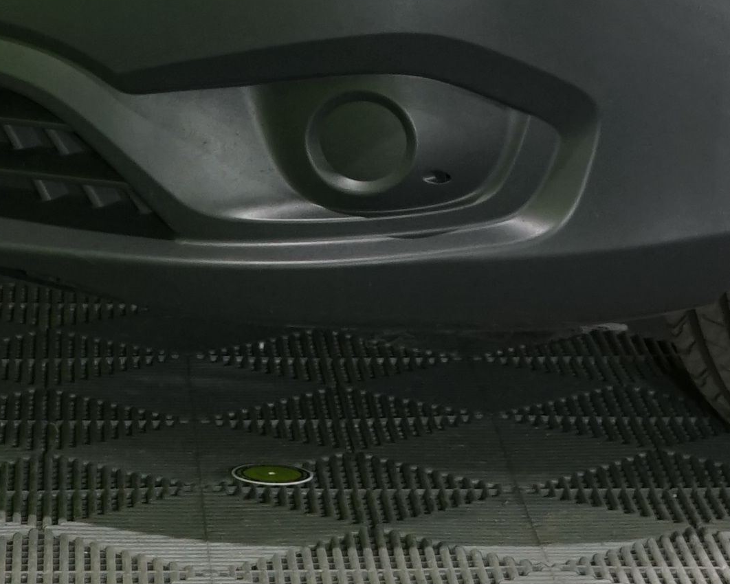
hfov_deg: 9.0
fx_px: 4581
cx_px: 779
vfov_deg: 7.0
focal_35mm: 212
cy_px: -571
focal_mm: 40
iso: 800
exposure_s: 1/30
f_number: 5.6
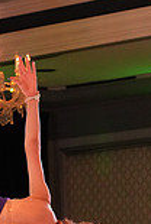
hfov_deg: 3.9
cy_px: 332
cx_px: -47
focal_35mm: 355
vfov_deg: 5.7
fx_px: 2223
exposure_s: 1/200
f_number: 7.1
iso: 5000
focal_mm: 95
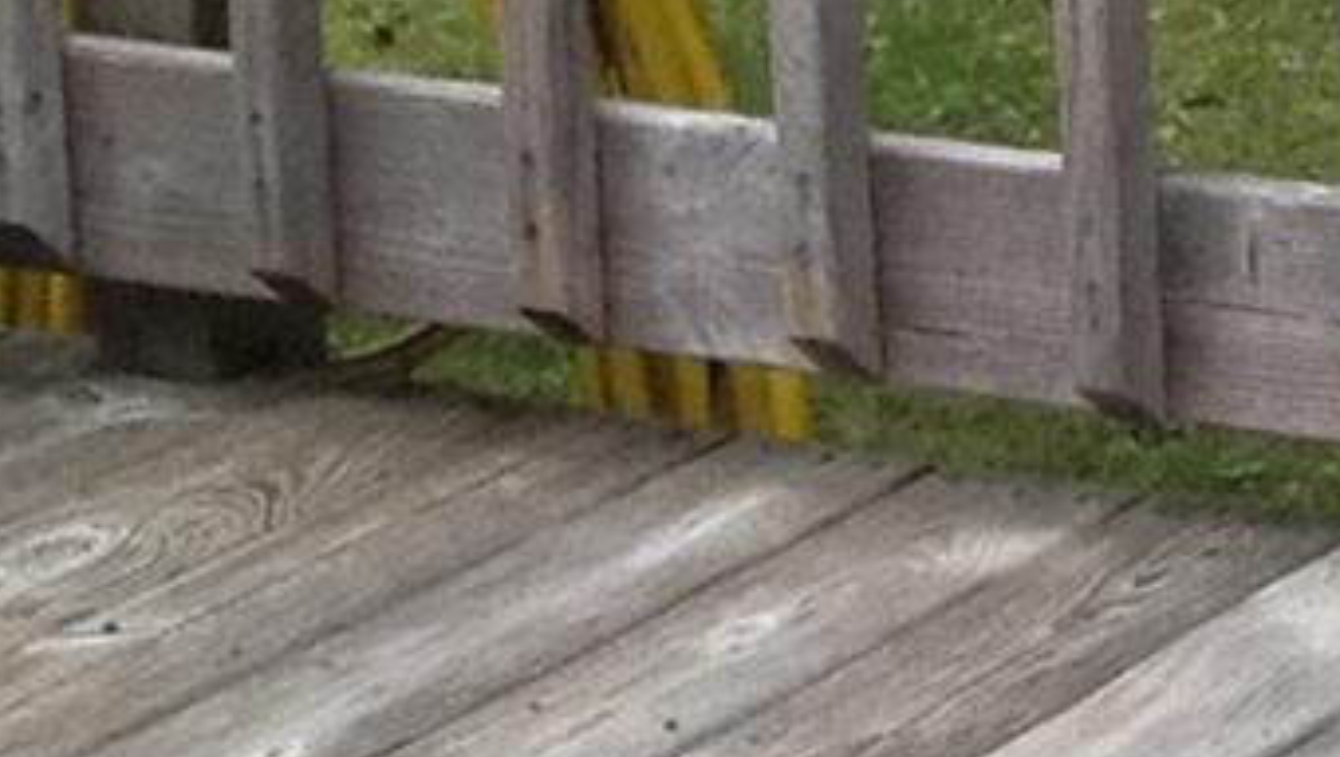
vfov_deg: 5.0
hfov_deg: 8.3
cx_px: 3720
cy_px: -1540
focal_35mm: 229
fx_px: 8144
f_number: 2.4
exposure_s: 1/120
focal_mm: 4.28
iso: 100
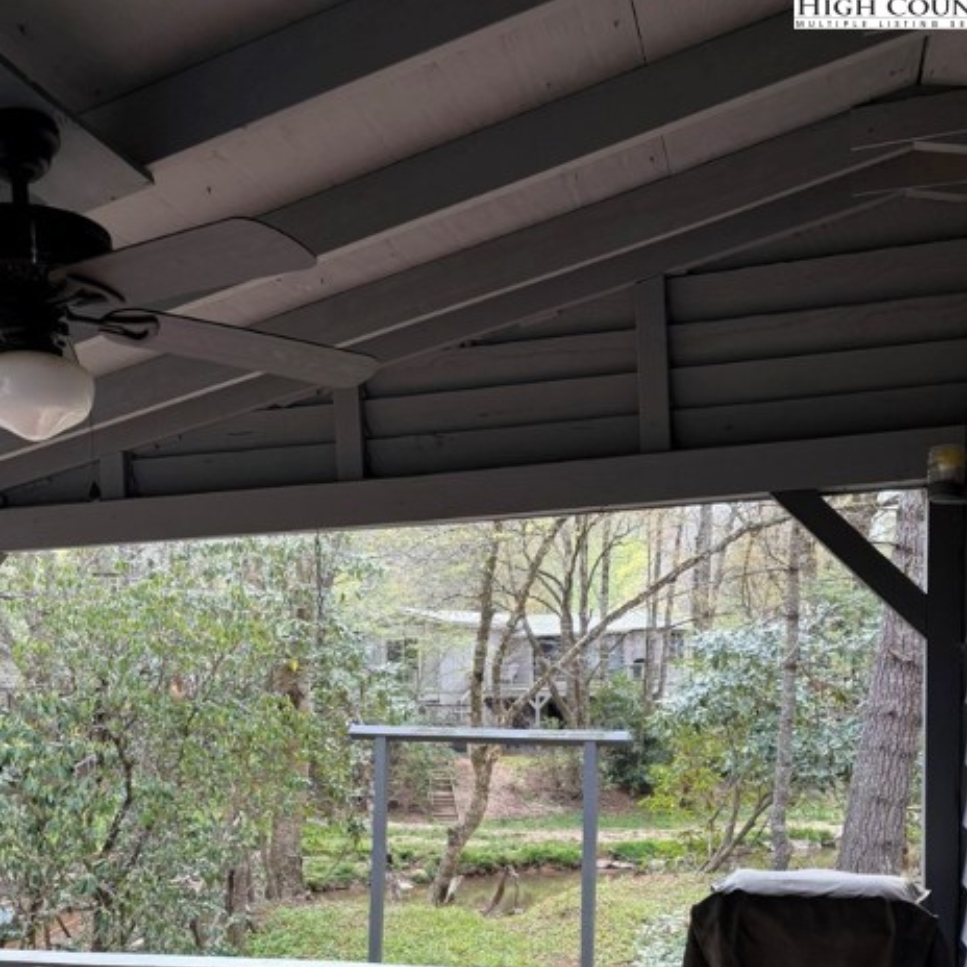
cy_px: 769
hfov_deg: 43.8
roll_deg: +1.1
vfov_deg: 42.0
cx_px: 433
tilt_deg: -4.0
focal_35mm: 38
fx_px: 1201
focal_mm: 5.96
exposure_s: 1/338
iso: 50
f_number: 1.6
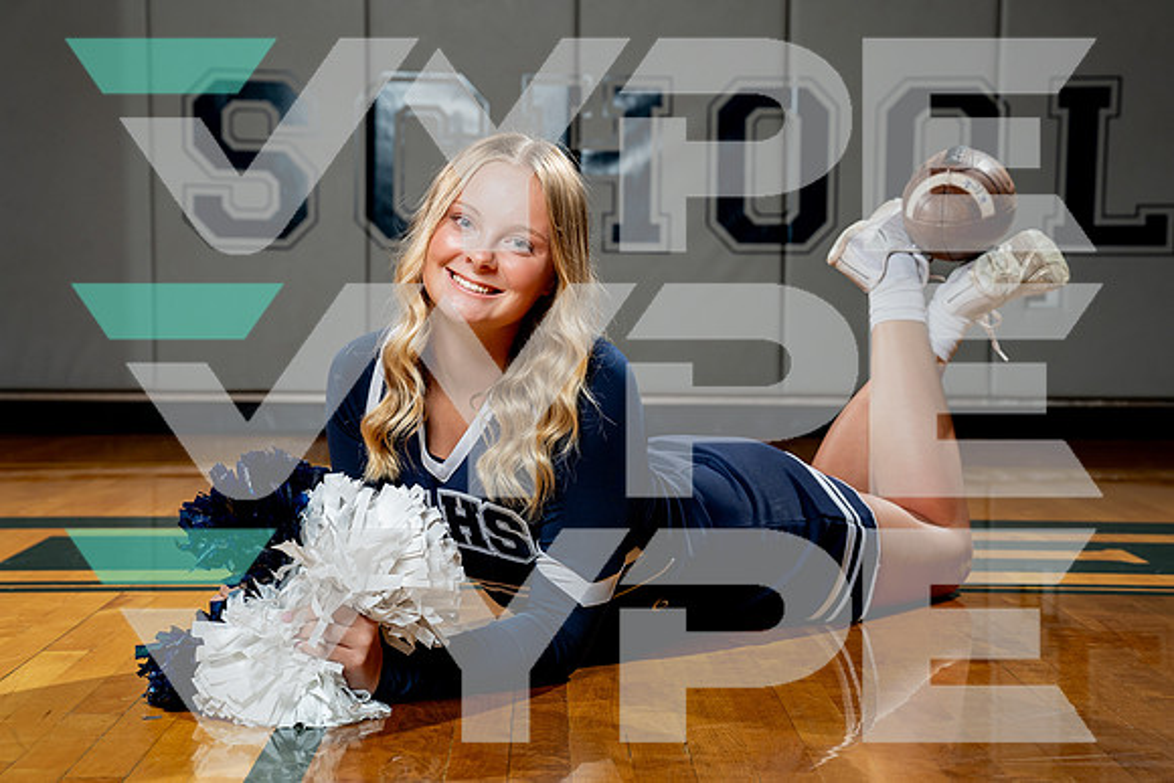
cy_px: 383
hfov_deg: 29.9
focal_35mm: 67
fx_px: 2197
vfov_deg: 20.2
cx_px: 588
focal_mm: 63
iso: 250
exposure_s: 1/250
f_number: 5.6
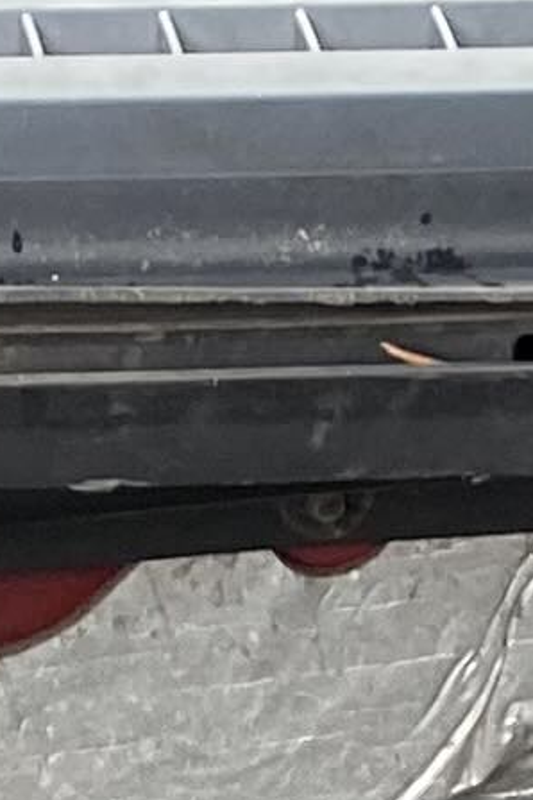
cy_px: 2472
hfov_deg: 5.6
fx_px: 5418
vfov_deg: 7.4
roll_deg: -3.6
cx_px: 576
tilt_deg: -44.7
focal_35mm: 244
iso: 100
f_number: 1.8
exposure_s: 1/121
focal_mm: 4.25
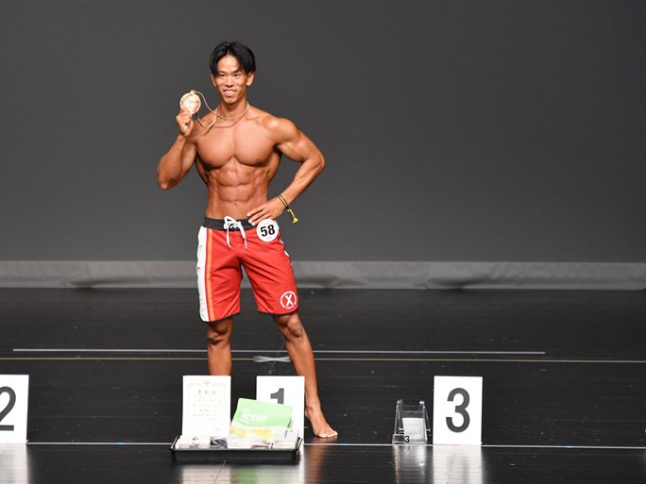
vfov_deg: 4.3
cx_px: 285
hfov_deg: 5.8
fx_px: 6401
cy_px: 242
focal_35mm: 343
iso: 2500
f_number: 5.6
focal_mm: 210
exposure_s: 1/400
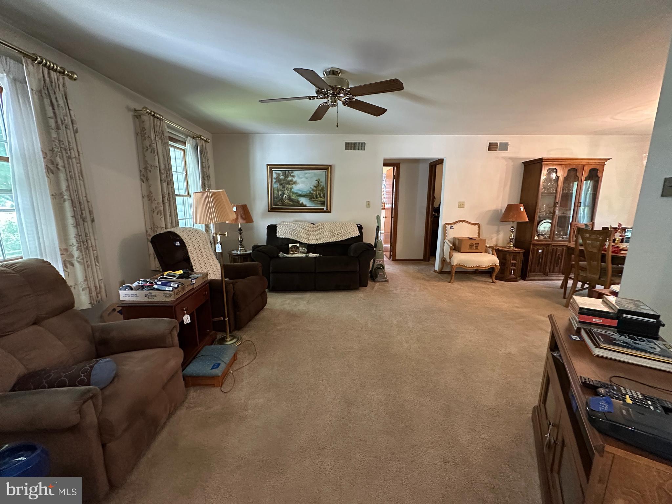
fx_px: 272
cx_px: 336
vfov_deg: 85.7
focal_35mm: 14
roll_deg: +0.1
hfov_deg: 102.1
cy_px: 252
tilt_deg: -10.4
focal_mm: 2.22
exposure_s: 1/60
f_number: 2.2
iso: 800
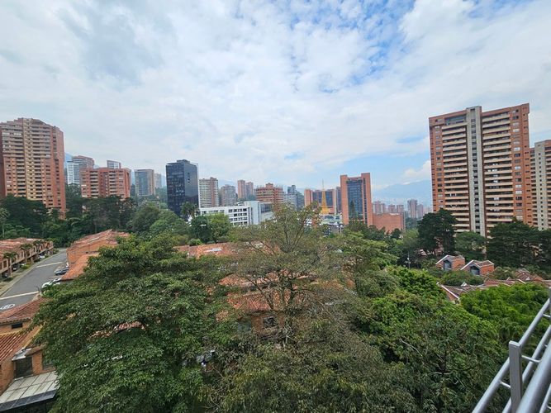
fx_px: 207
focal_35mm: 13
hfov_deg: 106.2
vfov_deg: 89.9
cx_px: 276
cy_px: 206
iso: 50
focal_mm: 2.2
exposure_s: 1/2882
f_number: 2.2
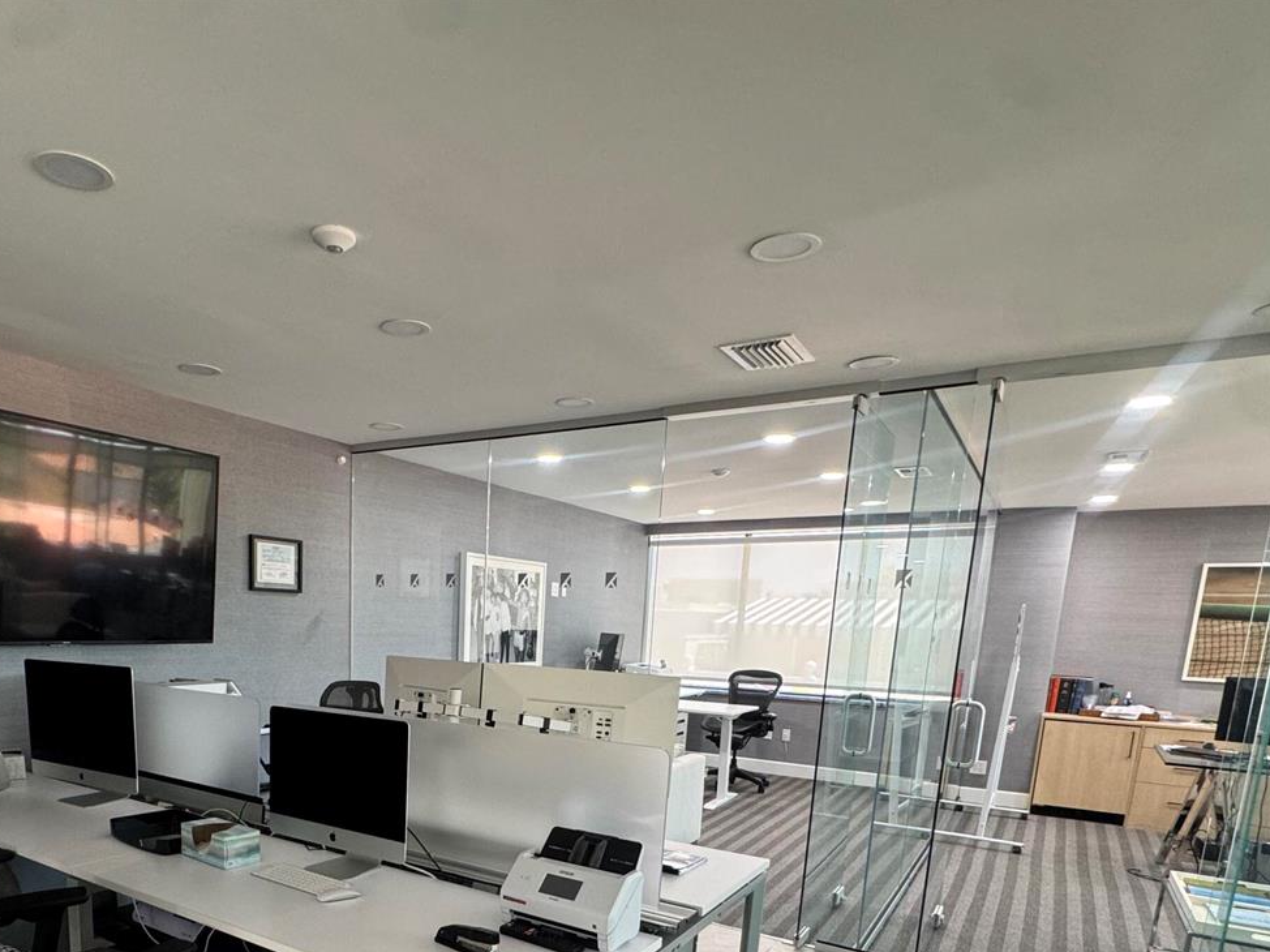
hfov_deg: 72.4
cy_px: 777
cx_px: 460
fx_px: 844
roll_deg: -1.6
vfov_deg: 54.4
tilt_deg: -11.9
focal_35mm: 23
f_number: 2.2
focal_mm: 2.22
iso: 160
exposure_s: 1/60
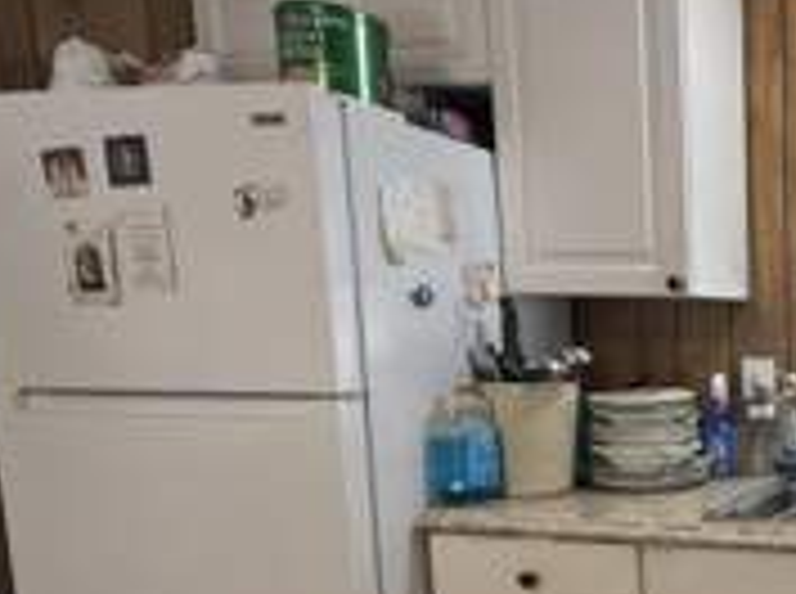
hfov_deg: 37.3
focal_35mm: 38
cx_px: 953
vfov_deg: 36.5
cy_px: 461
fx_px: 872
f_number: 2.2
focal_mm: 2.22
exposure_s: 1/120
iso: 250
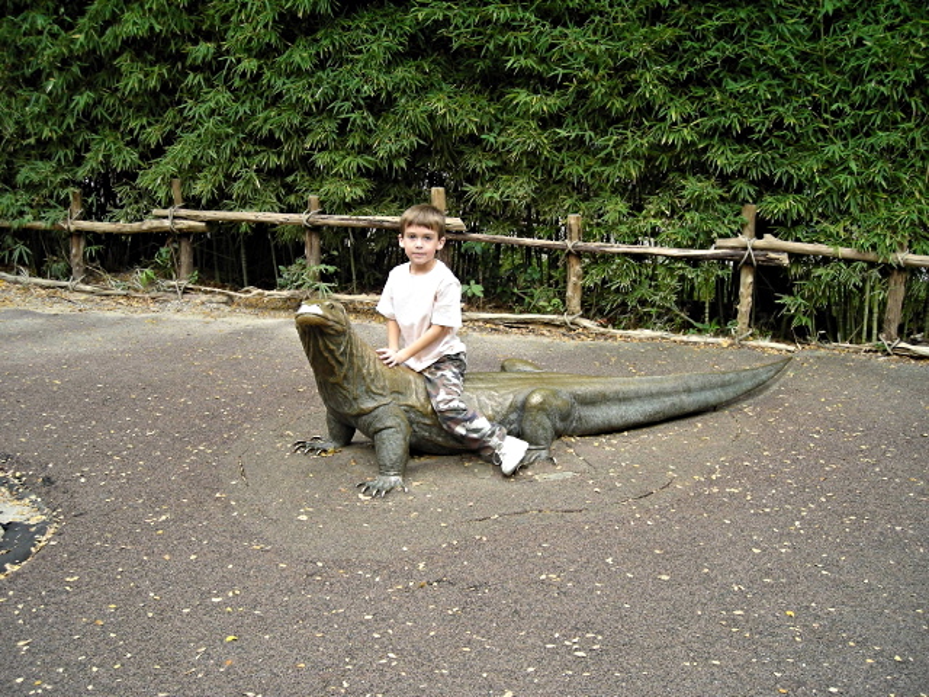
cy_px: 348
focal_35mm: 38
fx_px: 1020
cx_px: 464
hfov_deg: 49.0
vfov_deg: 37.7
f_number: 3.2
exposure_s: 1/34.3
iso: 50
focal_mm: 6.3
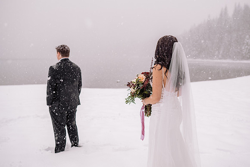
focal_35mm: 38
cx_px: 136
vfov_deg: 35.0
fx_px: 264
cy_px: 76
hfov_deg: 50.6
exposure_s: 1/200
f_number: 2.5
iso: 100
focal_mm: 35
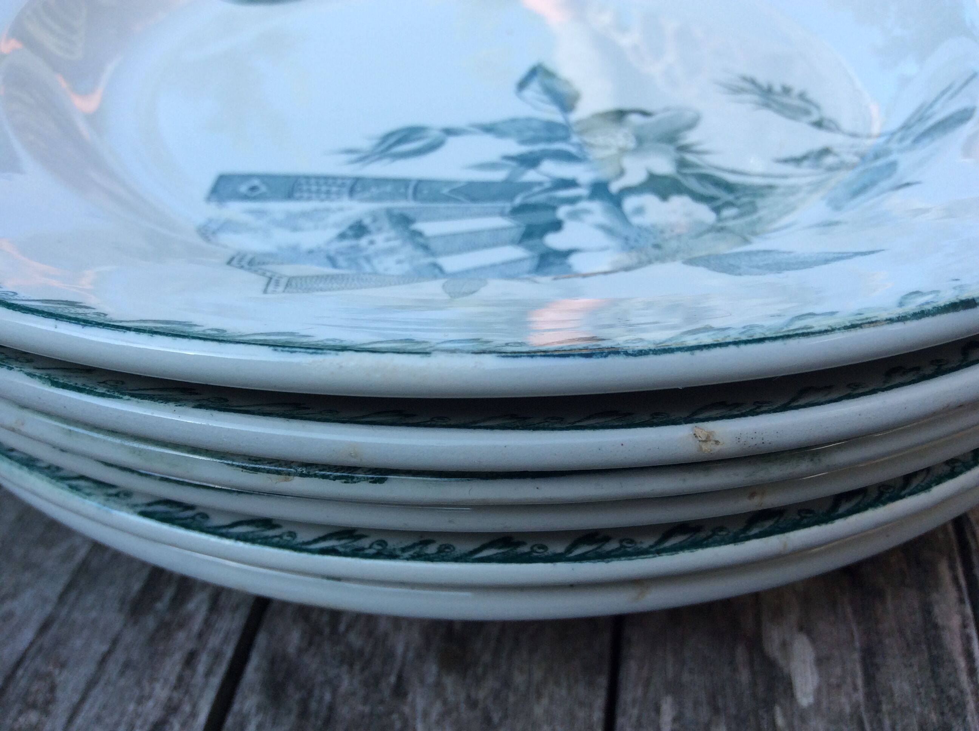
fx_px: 904
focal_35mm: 32
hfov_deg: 56.9
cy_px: 366
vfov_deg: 44.1
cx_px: 490
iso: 32
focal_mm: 3.3
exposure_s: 1/406
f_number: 2.4
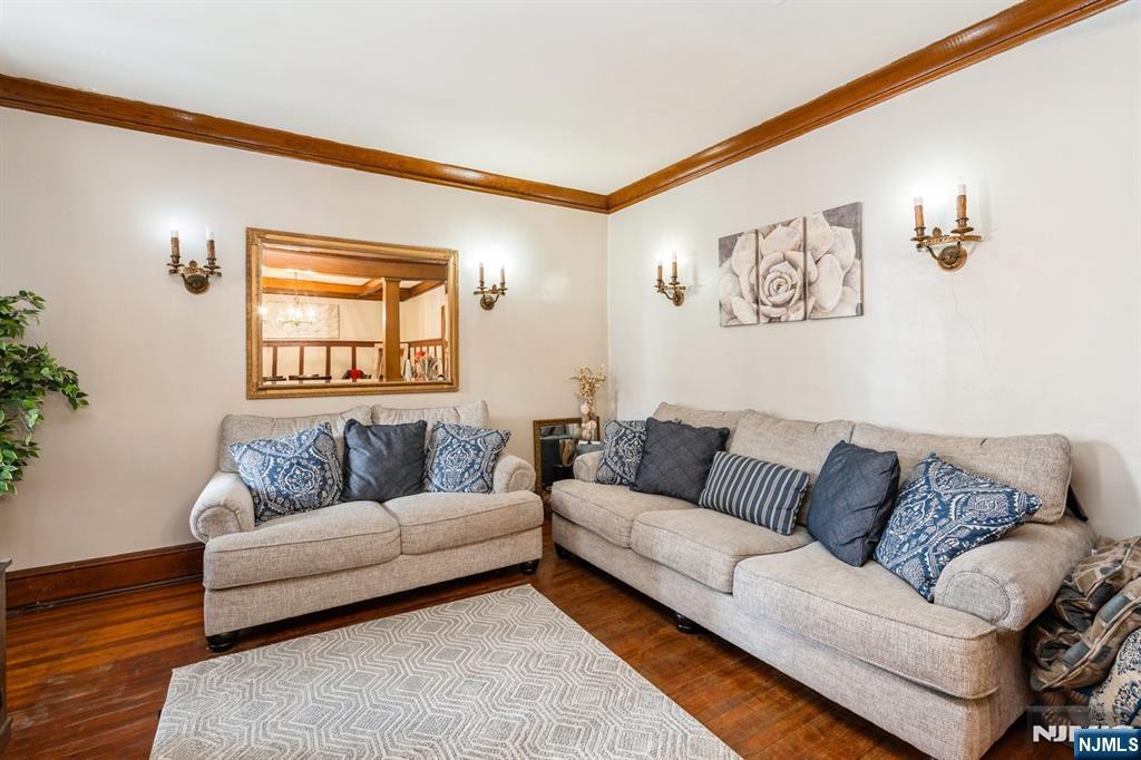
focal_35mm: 16
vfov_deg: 73.7
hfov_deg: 96.8
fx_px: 507
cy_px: 380
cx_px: 570
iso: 400
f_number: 8
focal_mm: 16
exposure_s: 1/2
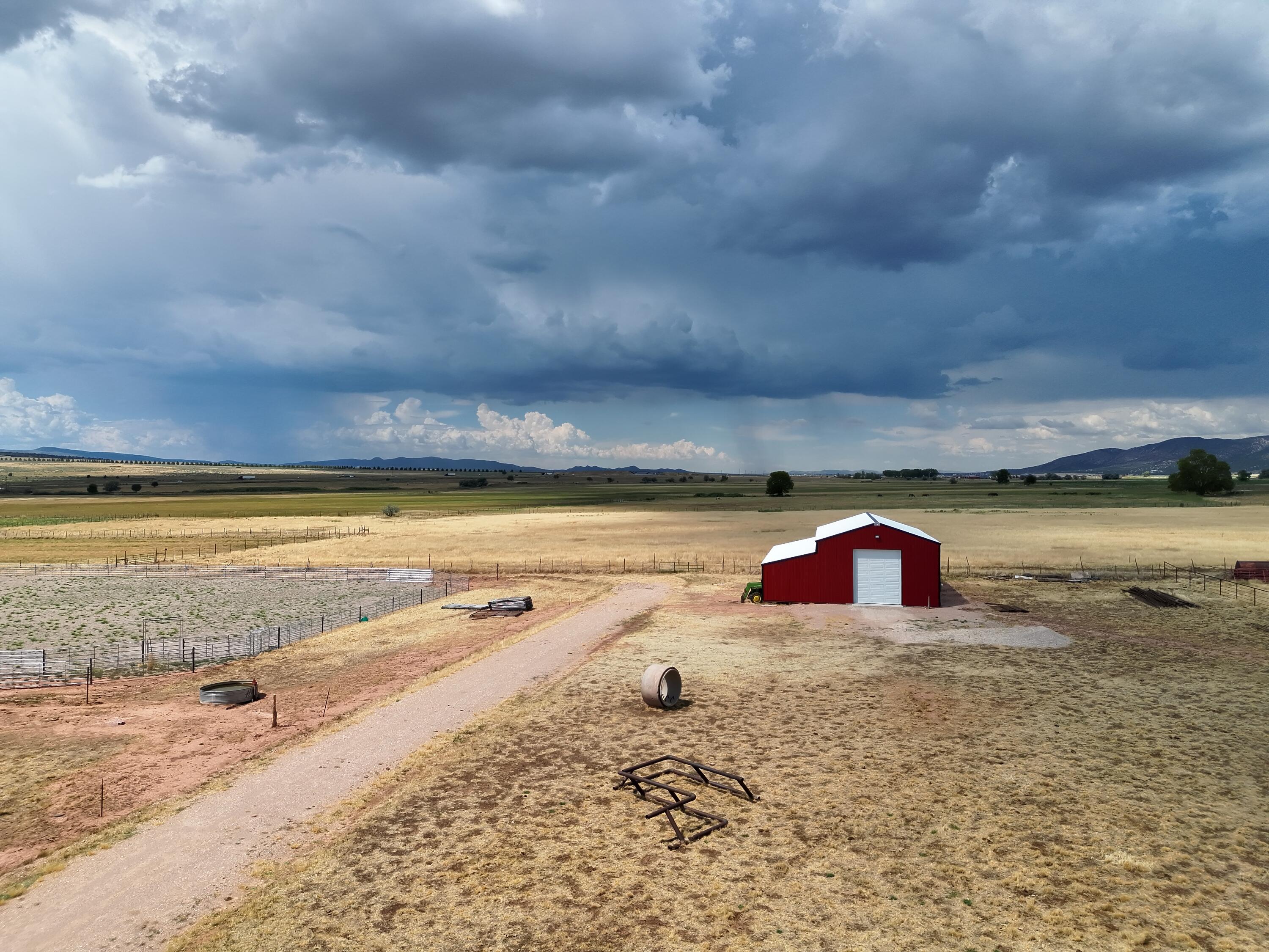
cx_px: 634
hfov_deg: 71.6
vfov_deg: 56.8
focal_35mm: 24
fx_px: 880
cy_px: 476
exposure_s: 1/5000
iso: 120
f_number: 1.7
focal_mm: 6.72
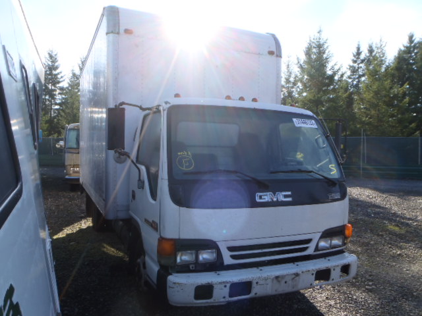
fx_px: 341
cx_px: 211
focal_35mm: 28
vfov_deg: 49.7
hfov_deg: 63.4
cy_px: 158
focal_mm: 5
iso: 80
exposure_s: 1/200
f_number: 4.5
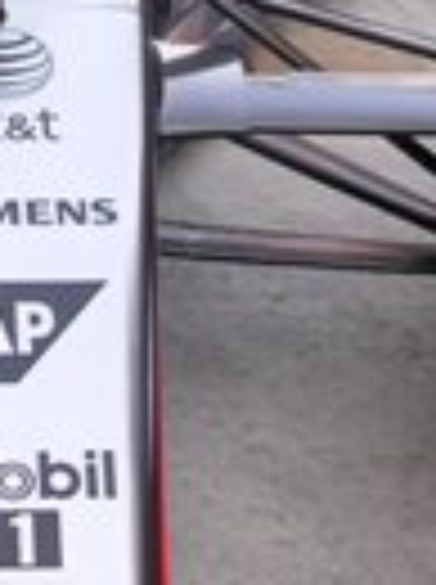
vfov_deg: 14.6
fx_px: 2207
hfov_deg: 11.2
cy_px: -117
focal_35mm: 131
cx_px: 45
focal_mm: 5.8
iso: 100
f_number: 2.8
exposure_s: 1/118
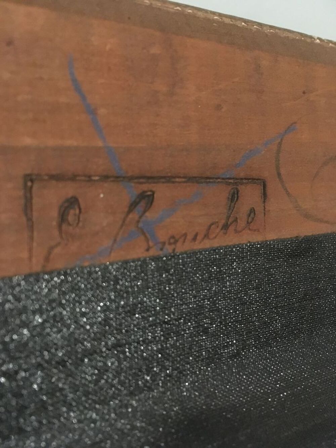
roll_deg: -8.7
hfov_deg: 48.2
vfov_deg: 61.7
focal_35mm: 29
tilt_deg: -23.1
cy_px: 224
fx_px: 375
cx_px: 168
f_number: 2.2
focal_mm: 4.15
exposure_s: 1/17
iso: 640
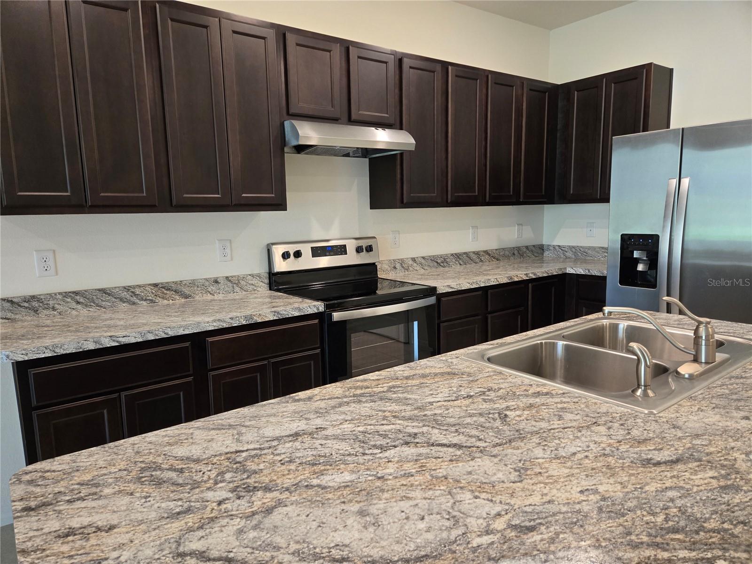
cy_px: 282
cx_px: 376
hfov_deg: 73.9
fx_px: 500
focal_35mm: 23
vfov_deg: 58.9
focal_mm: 5.4
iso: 500
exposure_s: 1/120
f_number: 1.8
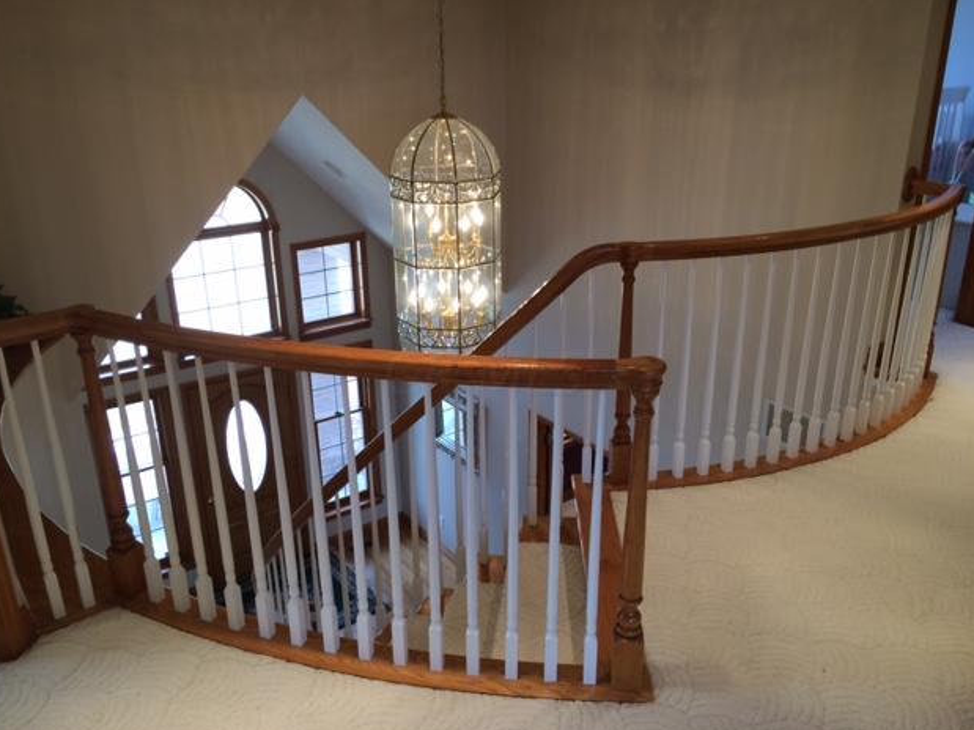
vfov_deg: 46.8
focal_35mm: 30
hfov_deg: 60.0
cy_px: 373
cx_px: 483
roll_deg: +2.7
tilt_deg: -23.0
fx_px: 844
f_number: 2.2
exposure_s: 1/40
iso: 32
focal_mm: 4.15
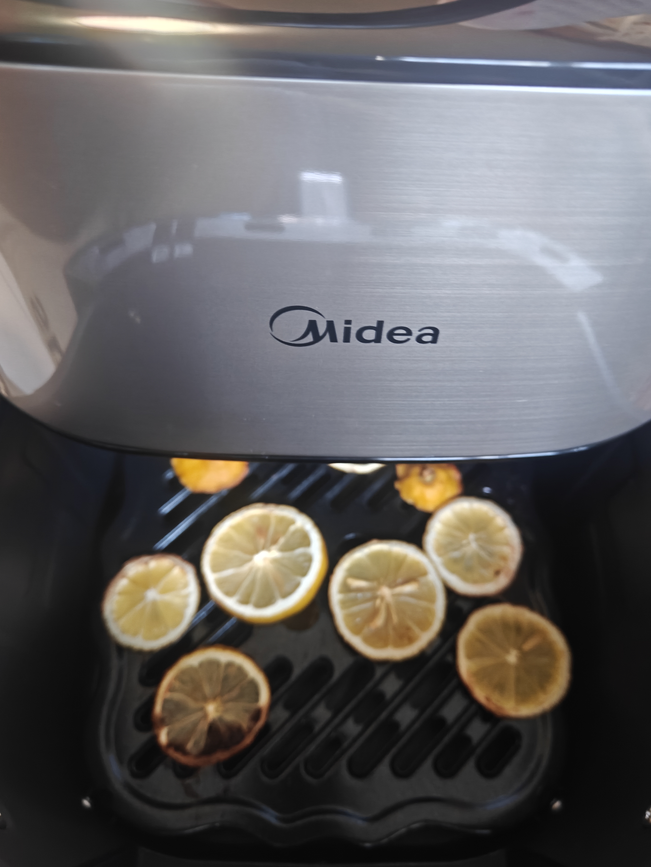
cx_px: 338
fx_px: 627
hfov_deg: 54.9
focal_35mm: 25
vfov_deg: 69.4
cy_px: 429
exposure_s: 1/23
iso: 1250
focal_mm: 5.59
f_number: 1.8
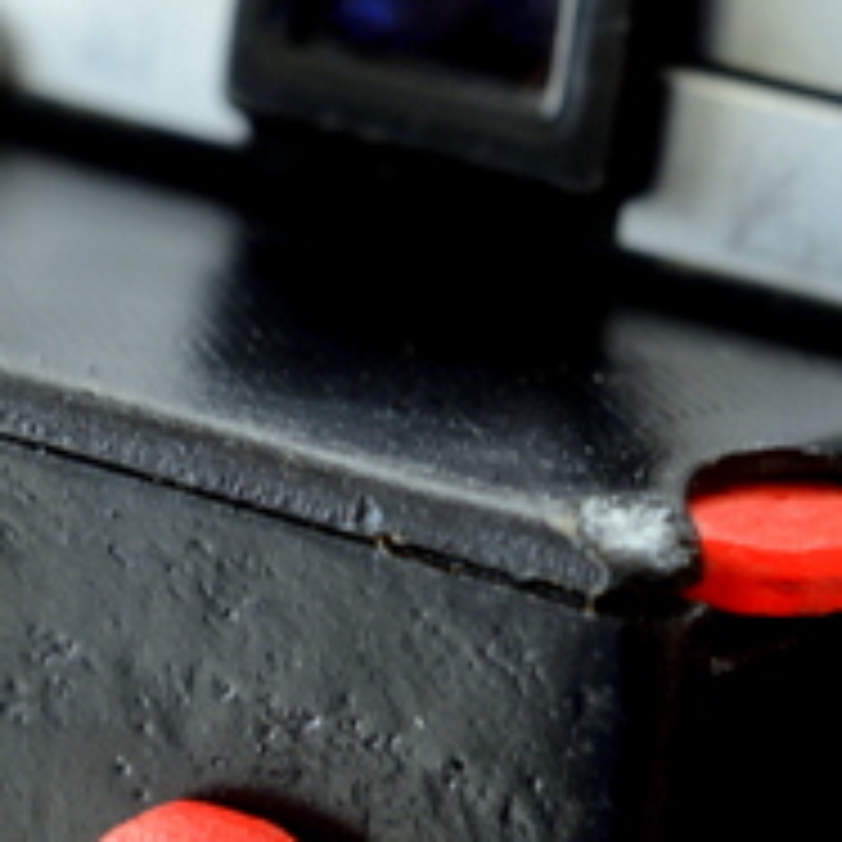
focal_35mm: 200
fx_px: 5504
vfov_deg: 8.7
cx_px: 504
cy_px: 914
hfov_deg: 8.7
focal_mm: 55
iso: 720
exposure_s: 1/30
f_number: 11
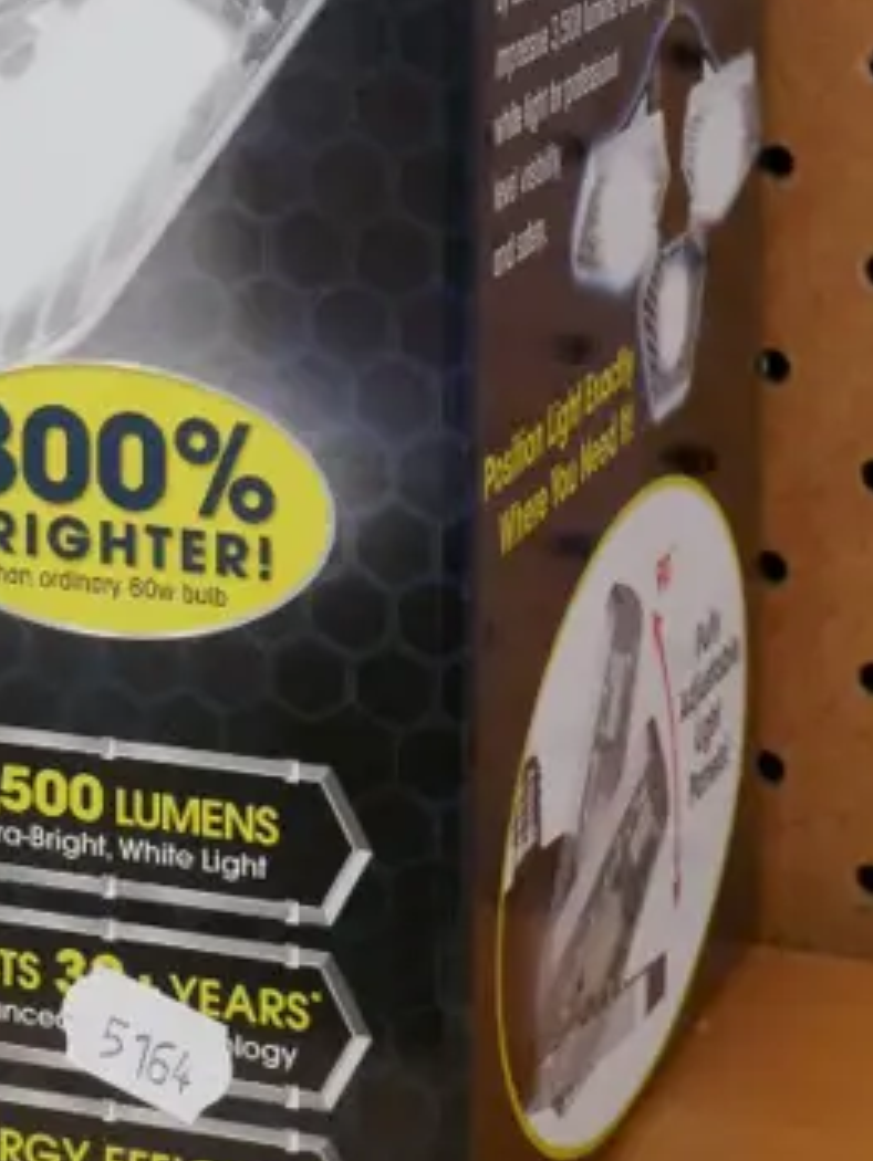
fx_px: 3929
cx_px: -284
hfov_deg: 12.3
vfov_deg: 16.3
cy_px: -113
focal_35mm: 117
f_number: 5.6
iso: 3200
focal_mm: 20
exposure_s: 1/80
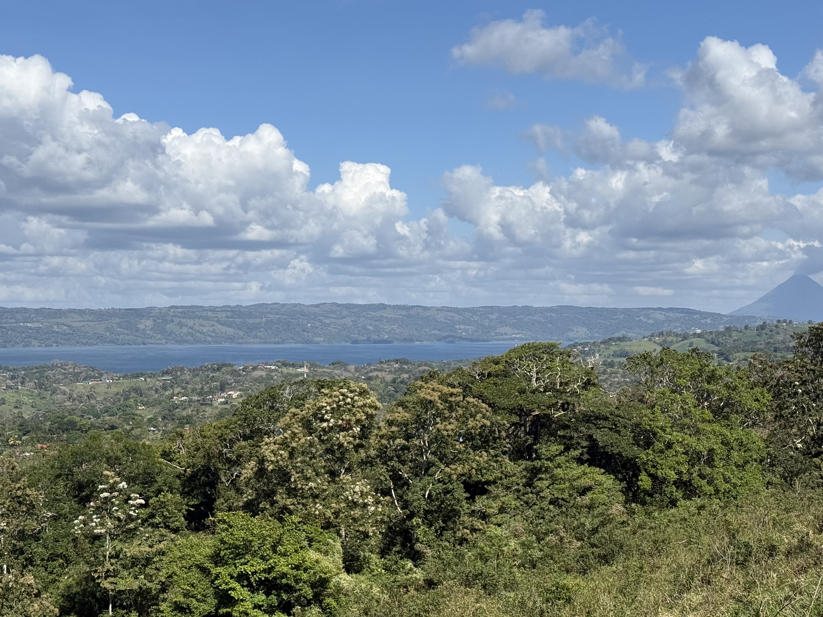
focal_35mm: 59
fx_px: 1403
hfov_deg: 32.6
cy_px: 333
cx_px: 493
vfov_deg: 24.8
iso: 64
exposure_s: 1/7874
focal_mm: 6.76
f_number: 1.78
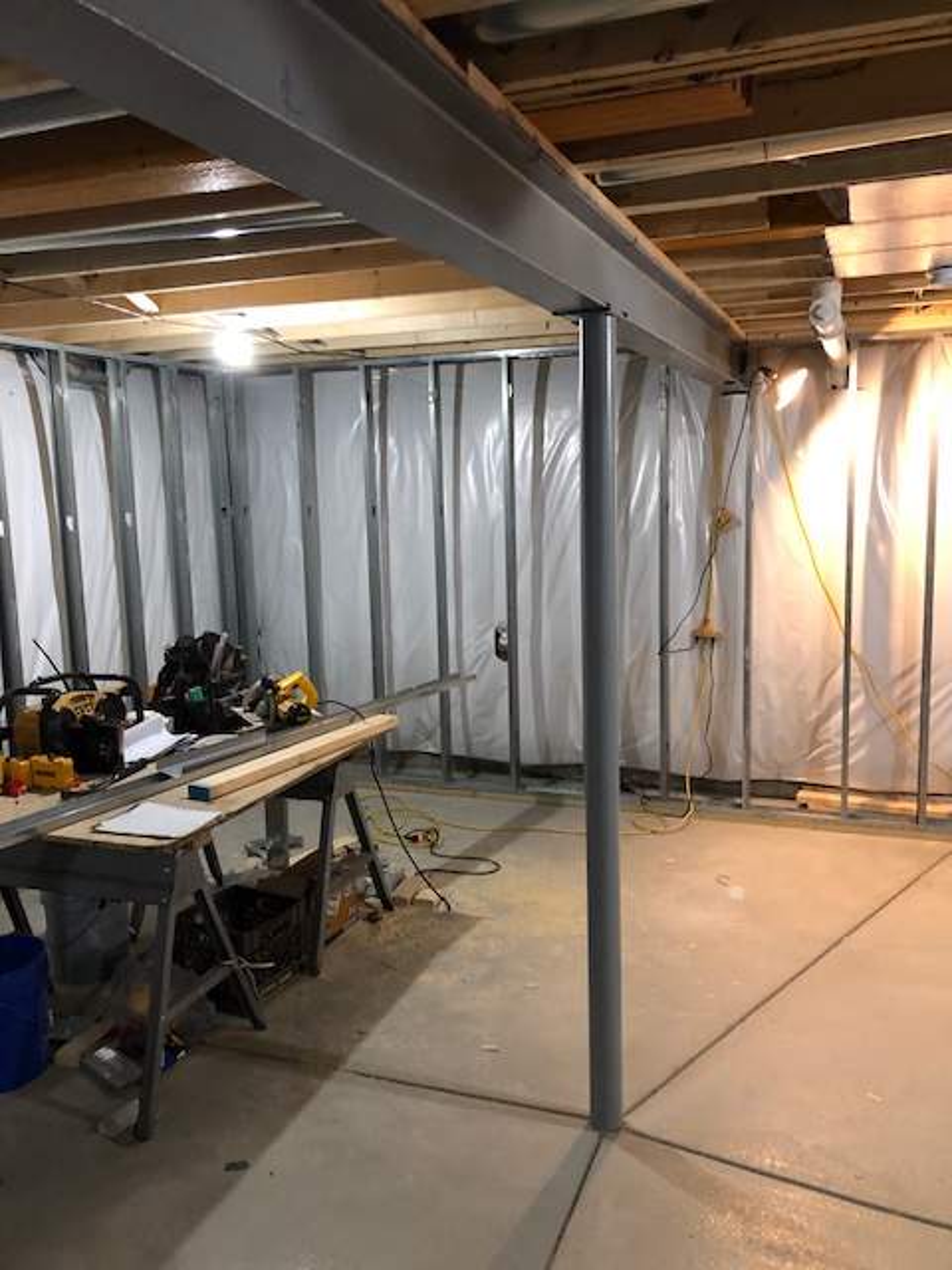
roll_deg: +2.4
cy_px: 635
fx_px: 1027
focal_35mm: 28
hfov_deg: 49.7
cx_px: 476
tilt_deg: -9.3
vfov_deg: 63.4
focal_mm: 4
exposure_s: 1/11
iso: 100
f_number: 1.8
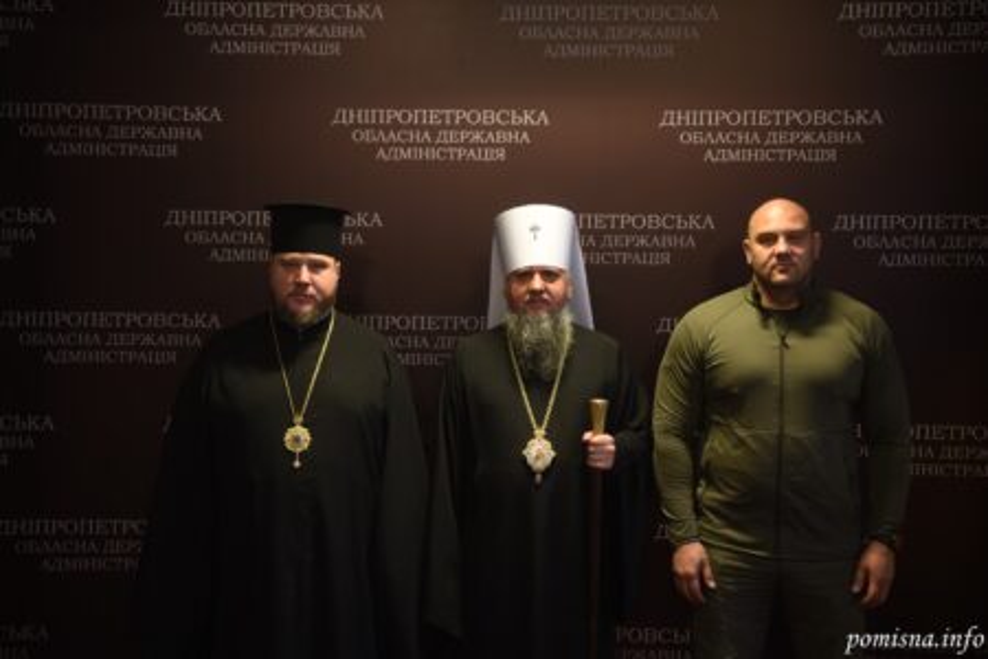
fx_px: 1372
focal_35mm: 50
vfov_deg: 27.0
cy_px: 330
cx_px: 494
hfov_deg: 39.6
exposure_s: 1/100
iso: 1250
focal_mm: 50
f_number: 2.8
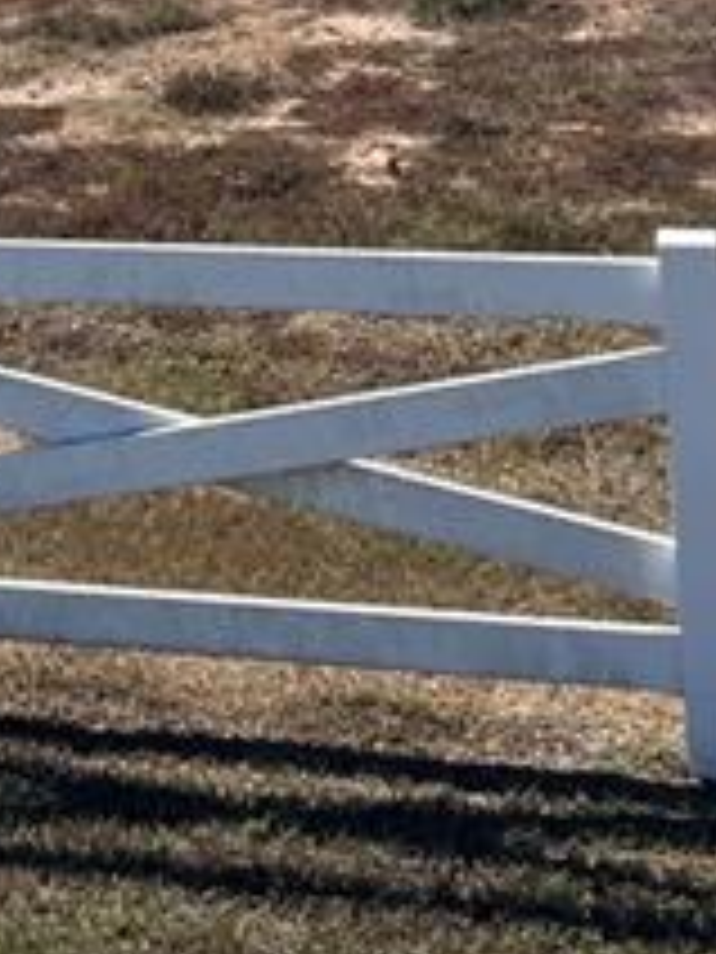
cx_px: -144
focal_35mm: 94
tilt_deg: -5.2
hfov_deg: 15.2
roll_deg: +6.2
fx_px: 2592
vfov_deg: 19.4
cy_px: -266
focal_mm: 5.7
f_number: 1.5
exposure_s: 1/6211
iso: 50
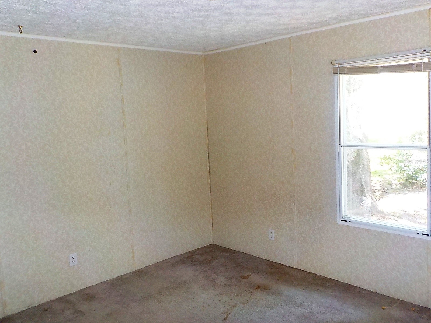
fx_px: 374
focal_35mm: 30
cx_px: 216
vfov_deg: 46.8
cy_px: 162
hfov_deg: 60.0
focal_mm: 4.1
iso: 200
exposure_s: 1/30
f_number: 3.3
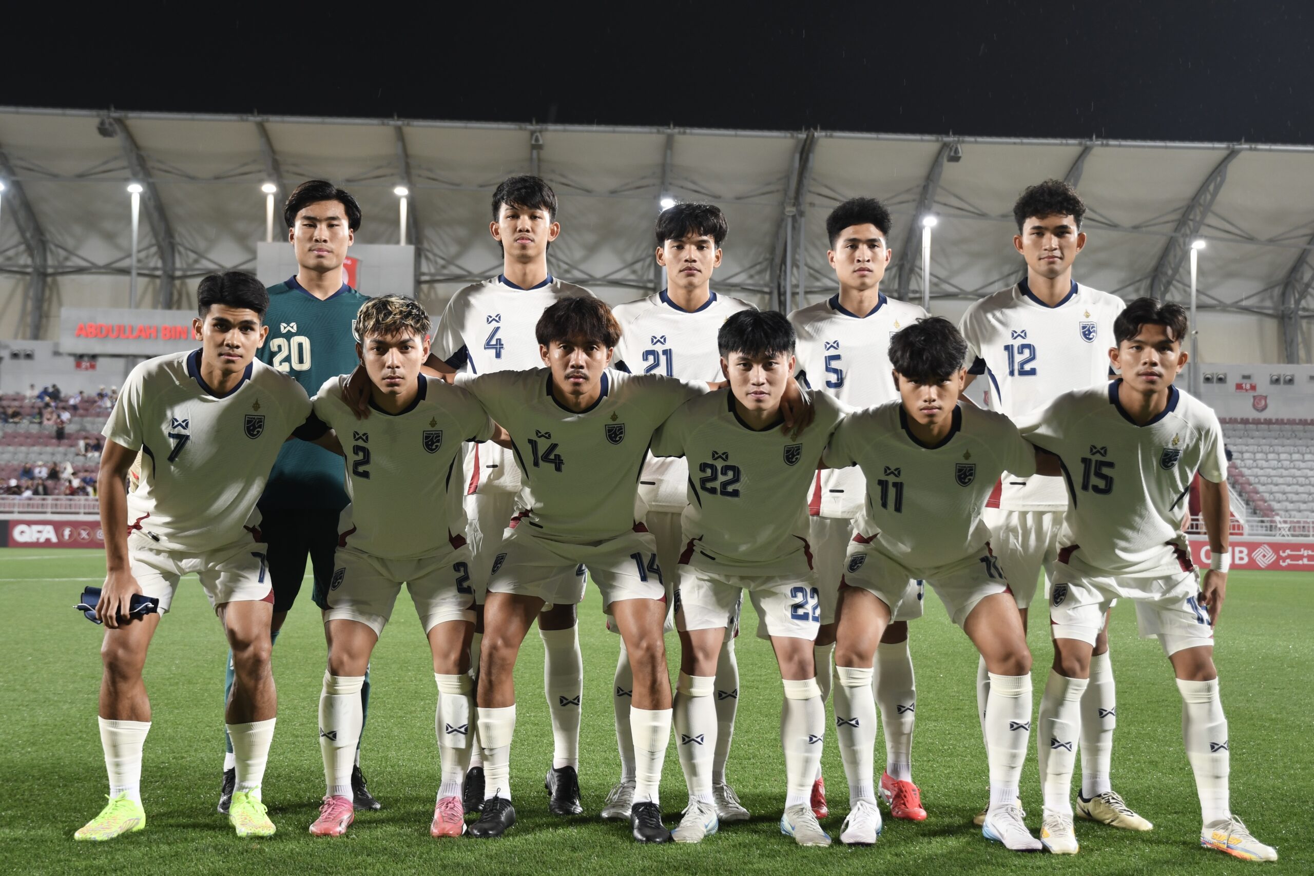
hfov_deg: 38.9
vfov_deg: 26.5
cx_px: 657
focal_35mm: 51
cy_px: 438
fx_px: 1861
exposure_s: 1/160
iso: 400
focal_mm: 34
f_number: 3.5
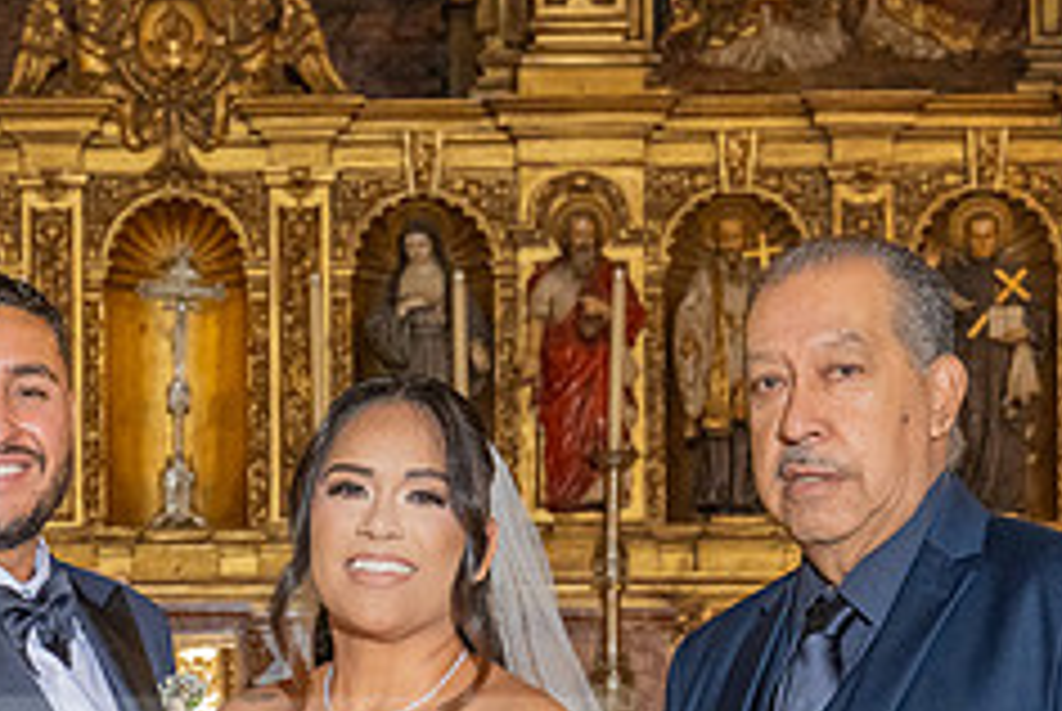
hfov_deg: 13.5
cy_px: 1014
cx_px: 111
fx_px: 4460
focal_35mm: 151
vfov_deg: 8.9
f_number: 6.3
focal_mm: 49
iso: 2000
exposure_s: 1/200
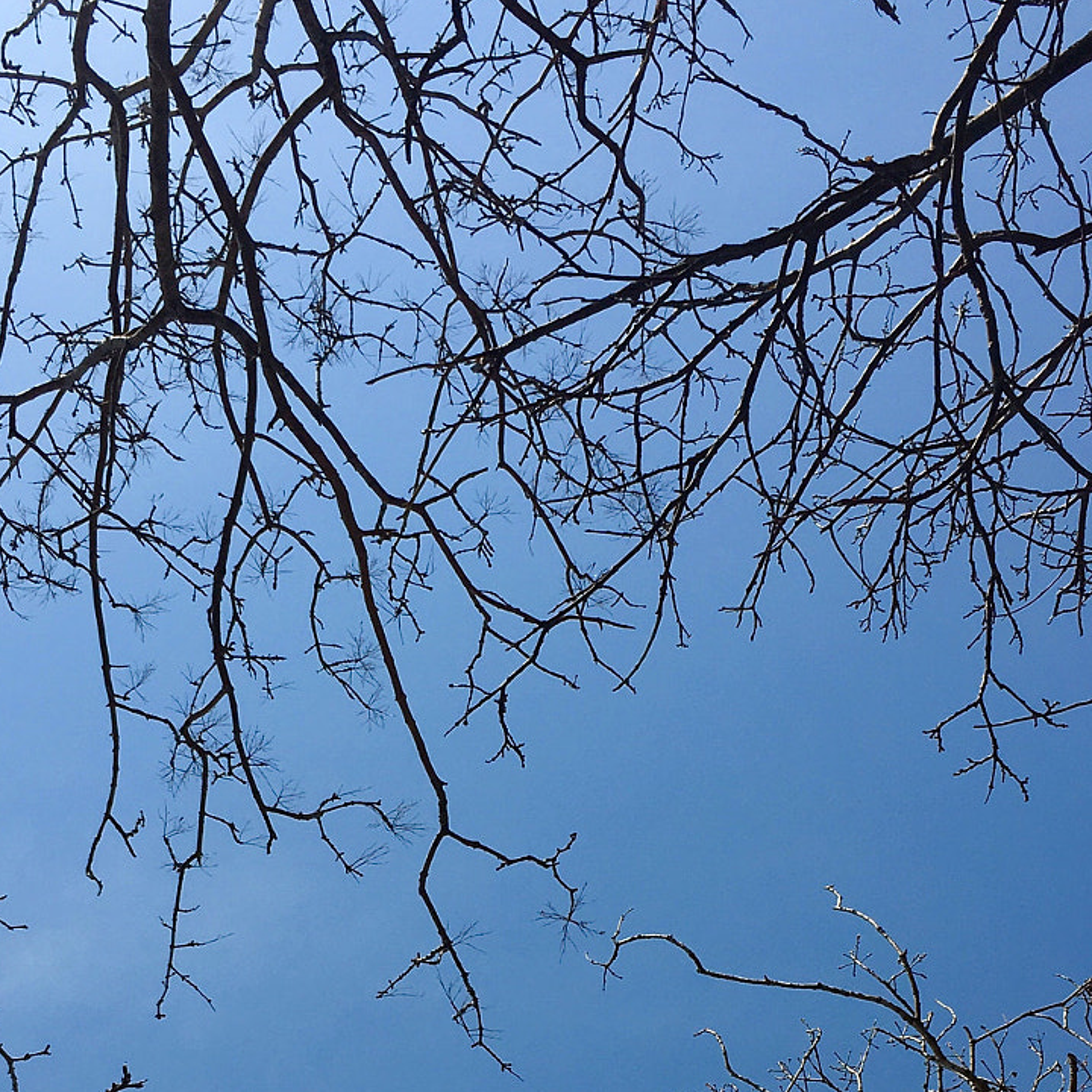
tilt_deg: +85.7
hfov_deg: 30.0
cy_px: 966
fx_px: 2034
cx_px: 475
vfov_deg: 28.9
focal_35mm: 57
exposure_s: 1/2747
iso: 25
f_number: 2.2
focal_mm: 4.15
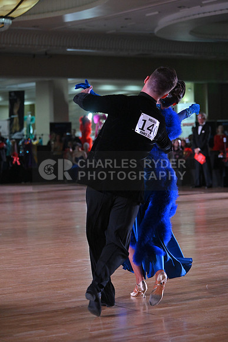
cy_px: 171
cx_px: 114
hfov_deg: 14.4
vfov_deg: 21.5
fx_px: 902
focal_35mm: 95
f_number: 5
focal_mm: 95
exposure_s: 1/400
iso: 4000
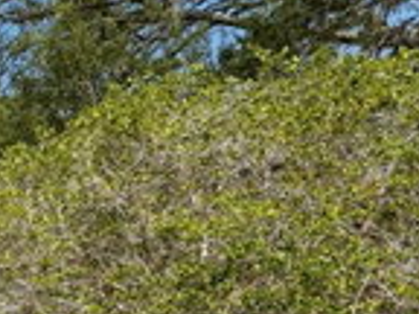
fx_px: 872
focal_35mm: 72
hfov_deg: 20.5
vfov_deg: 19.0
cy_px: 406
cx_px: -303
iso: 100
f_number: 20
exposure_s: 1/60
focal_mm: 21
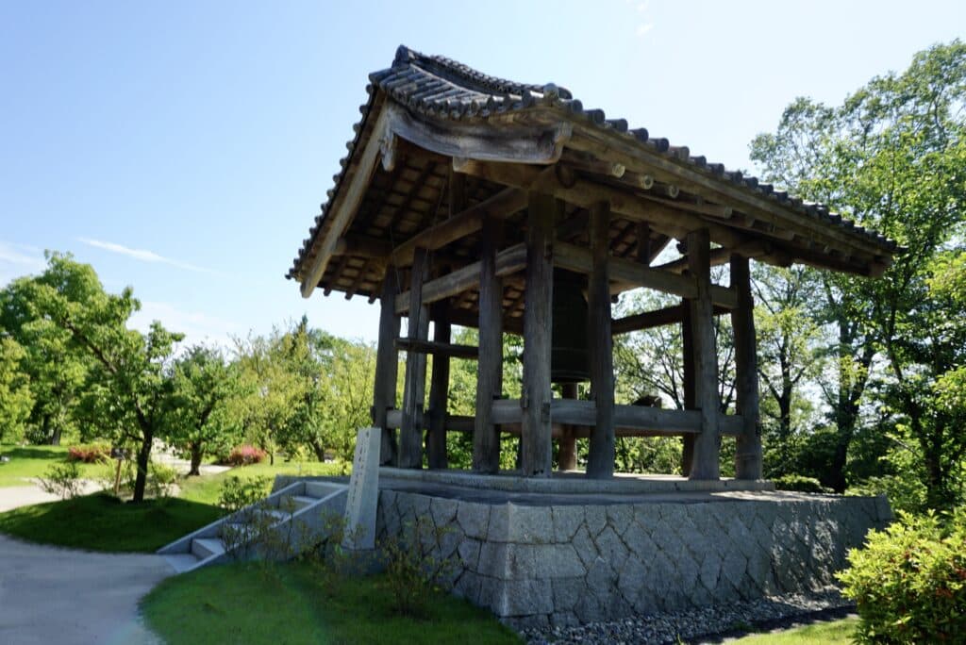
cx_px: 483
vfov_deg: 53.2
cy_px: 322
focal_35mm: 24
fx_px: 644
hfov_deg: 73.7
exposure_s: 1/100
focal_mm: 16
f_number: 9
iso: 100
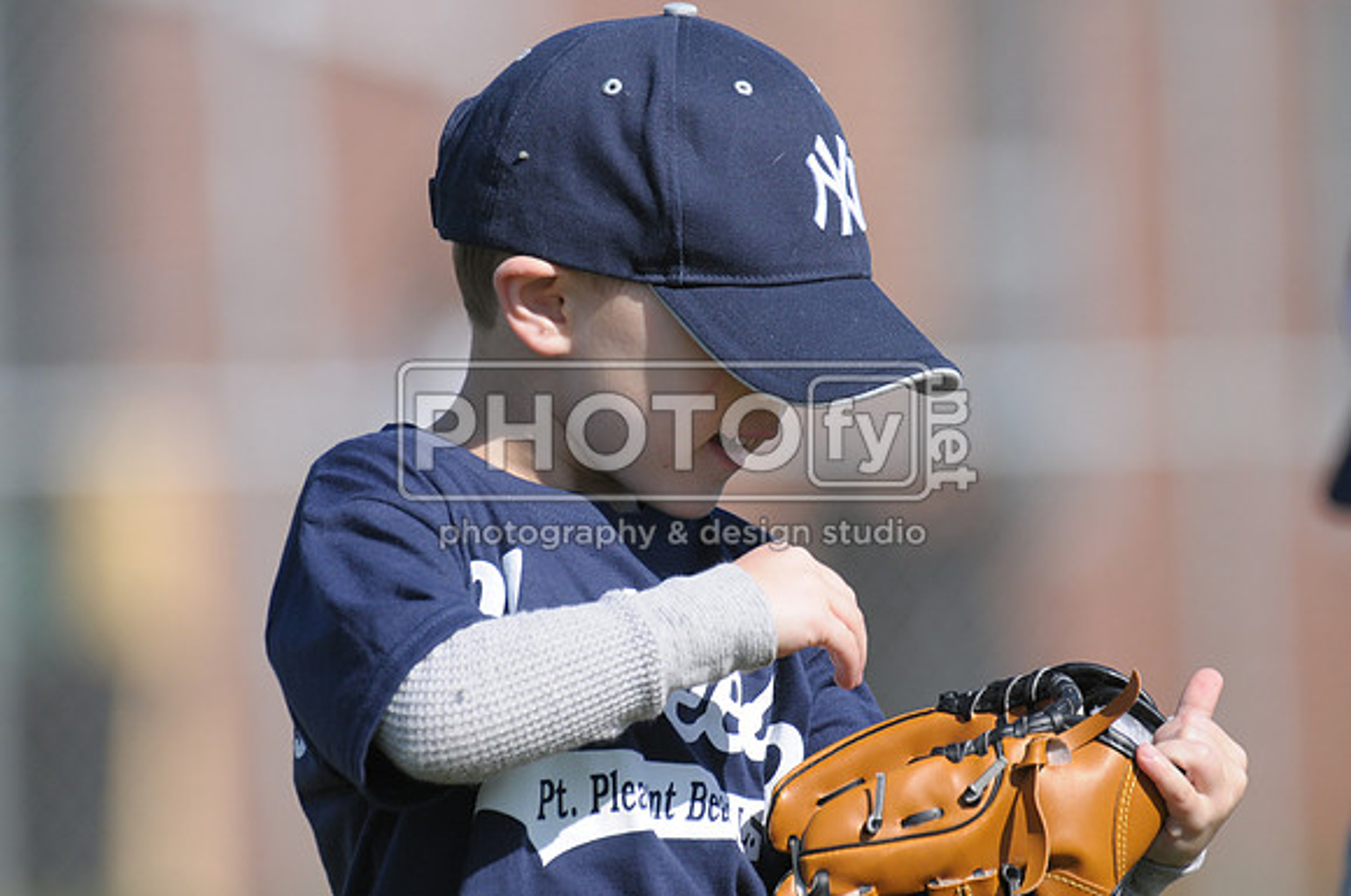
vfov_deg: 2.6
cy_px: 448
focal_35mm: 525
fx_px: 19674
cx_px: 676
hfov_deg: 3.9
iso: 400
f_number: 4.5
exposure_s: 1/2000
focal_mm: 350
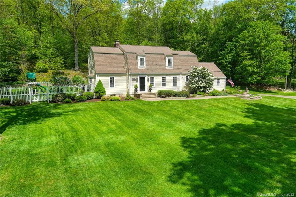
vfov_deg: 44.9
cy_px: 98
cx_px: 148
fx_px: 238
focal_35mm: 29
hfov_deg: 63.7
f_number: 2.8
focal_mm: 10.6
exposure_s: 1/279
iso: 105
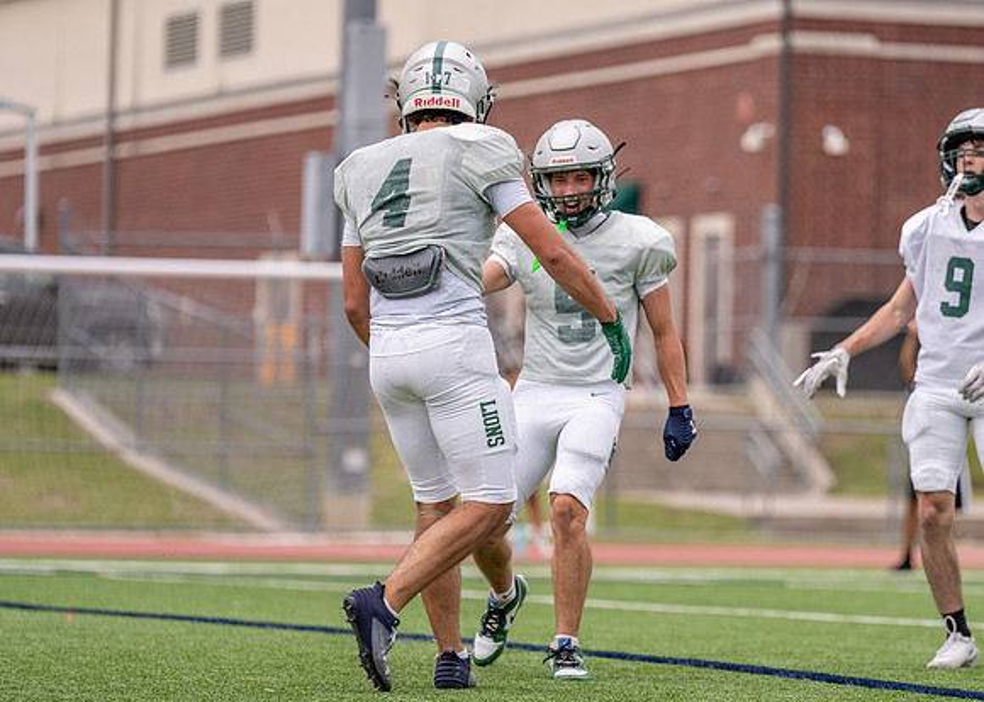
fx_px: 6205
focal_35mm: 222
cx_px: 590
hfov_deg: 9.1
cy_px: 386
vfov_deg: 6.5
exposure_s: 1/3200
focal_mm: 163
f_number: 2.8
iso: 320
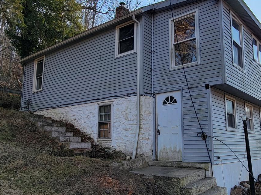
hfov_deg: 57.6
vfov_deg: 45.4
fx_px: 234
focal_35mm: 31
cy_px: 93
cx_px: 163
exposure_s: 1/606
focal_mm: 2.2
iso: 50
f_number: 2.2
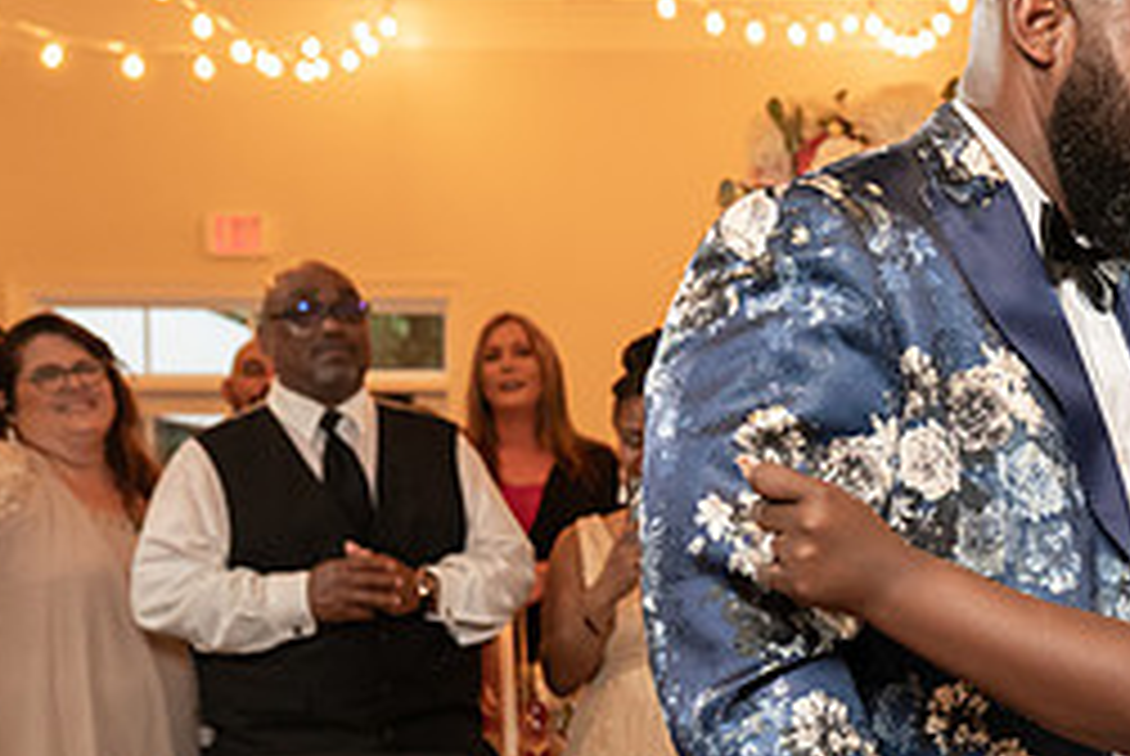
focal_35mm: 94
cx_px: 1148
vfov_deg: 14.5
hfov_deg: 20.9
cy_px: 650
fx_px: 2954
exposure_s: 1/200
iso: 4000
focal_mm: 40
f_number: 4
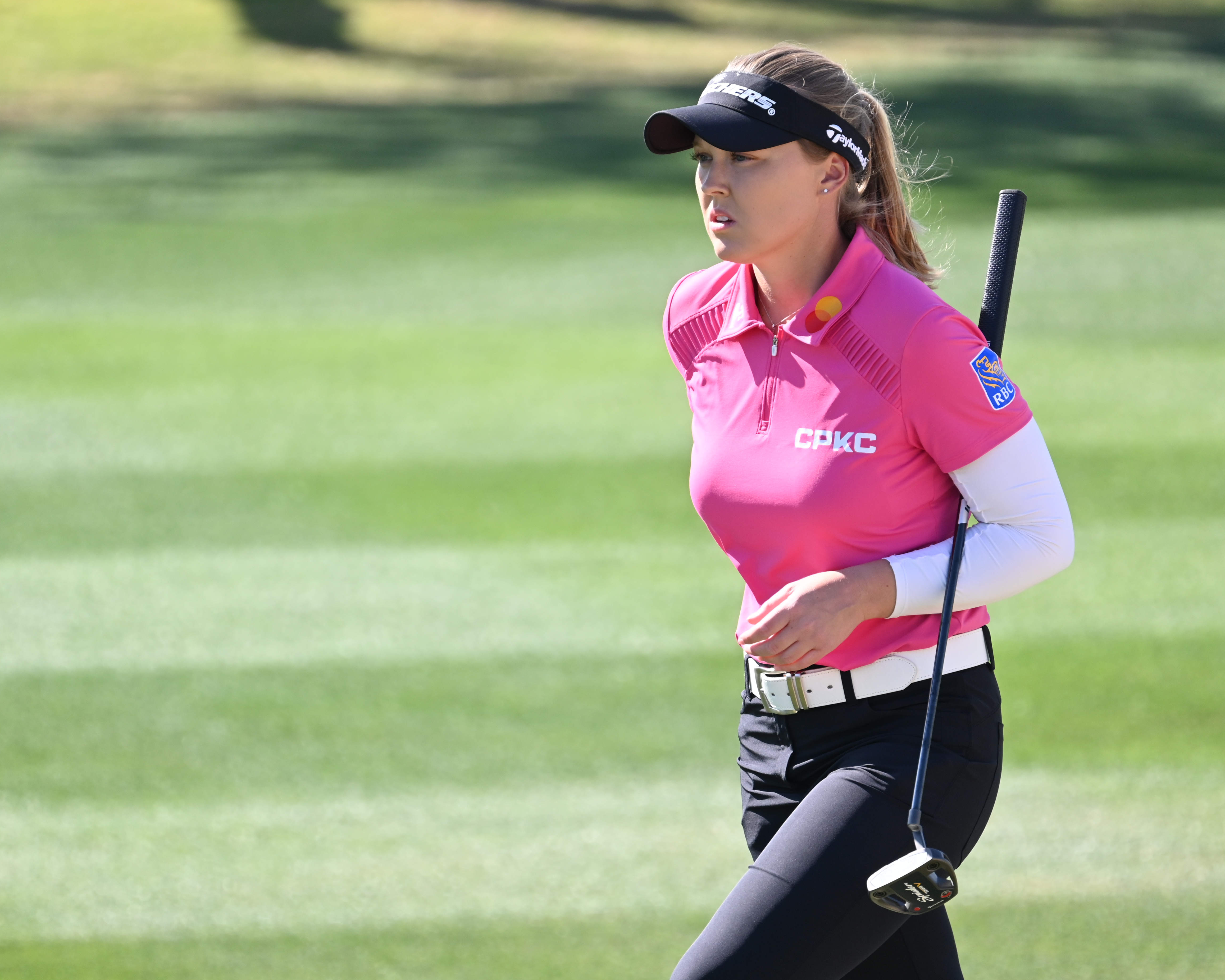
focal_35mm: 677
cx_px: 551
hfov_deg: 2.9
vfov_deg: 2.3
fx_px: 24545
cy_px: 490
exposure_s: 1/640
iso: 360
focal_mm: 400
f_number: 5.6
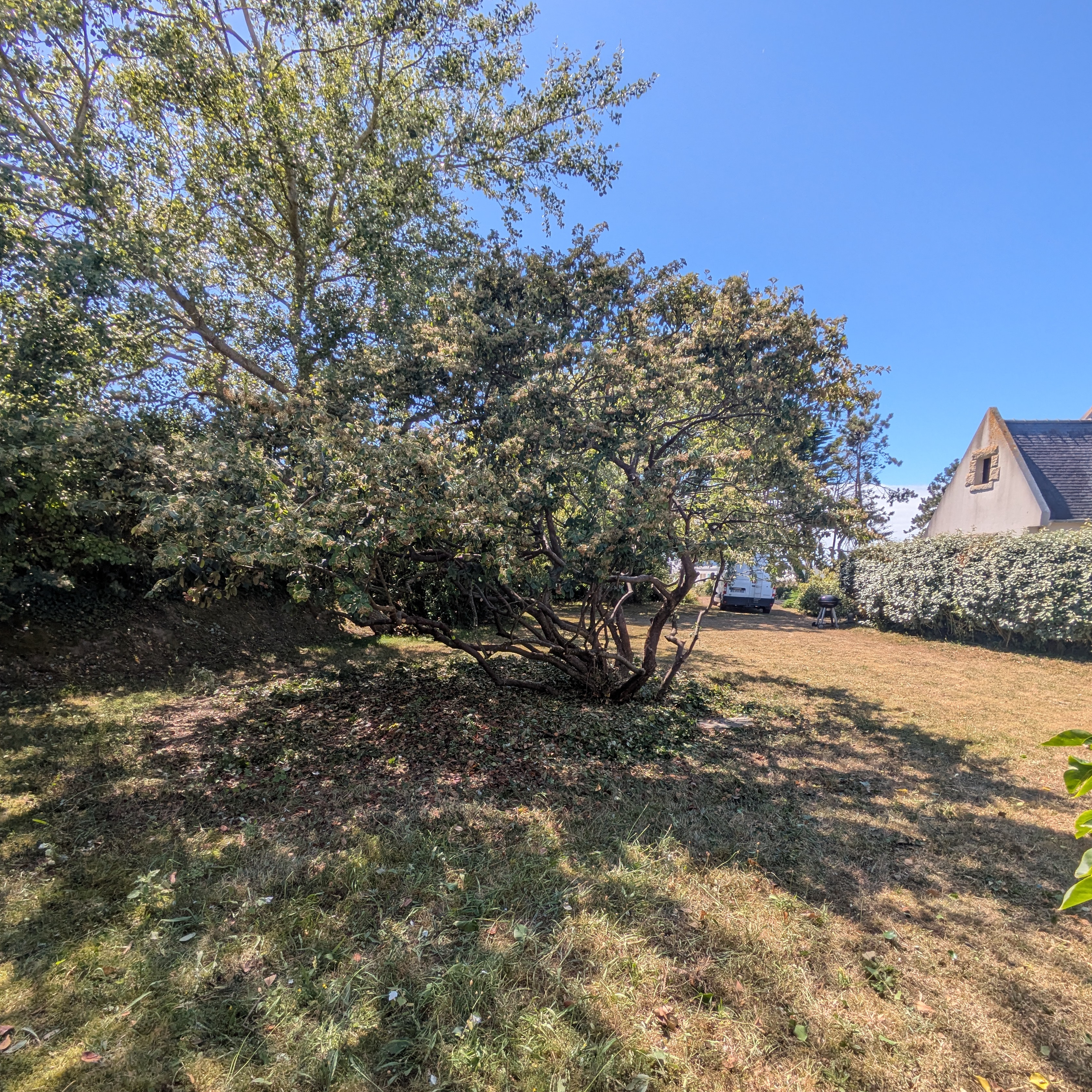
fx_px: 607
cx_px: 551
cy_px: 661
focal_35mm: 17
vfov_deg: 82.8
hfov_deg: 84.0
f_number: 2.2
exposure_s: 1/1106
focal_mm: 1.83
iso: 45
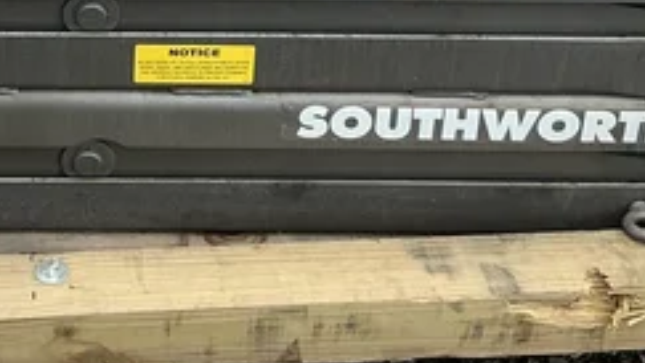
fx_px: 1609
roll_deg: +0.8
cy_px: -232
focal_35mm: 94
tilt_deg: -23.4
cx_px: 82
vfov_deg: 12.1
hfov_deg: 22.2
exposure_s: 1/495
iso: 25
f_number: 1.8
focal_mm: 3
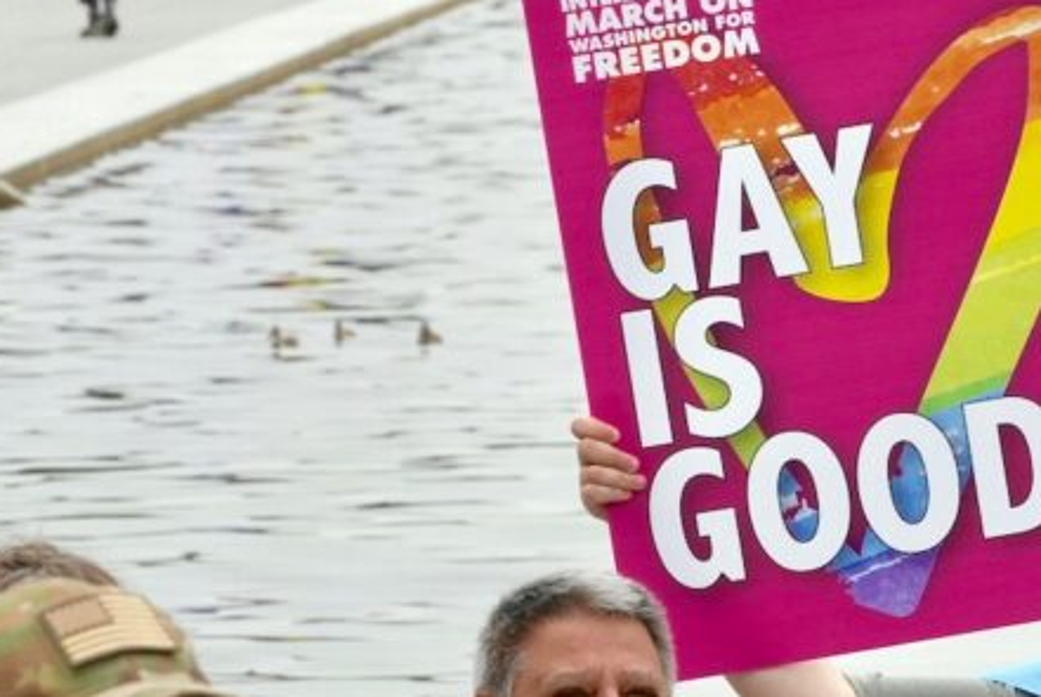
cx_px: 1020
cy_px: -2
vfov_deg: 2.3
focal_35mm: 593
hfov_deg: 3.5
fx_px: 17164
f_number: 20
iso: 400
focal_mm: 238
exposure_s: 1/250
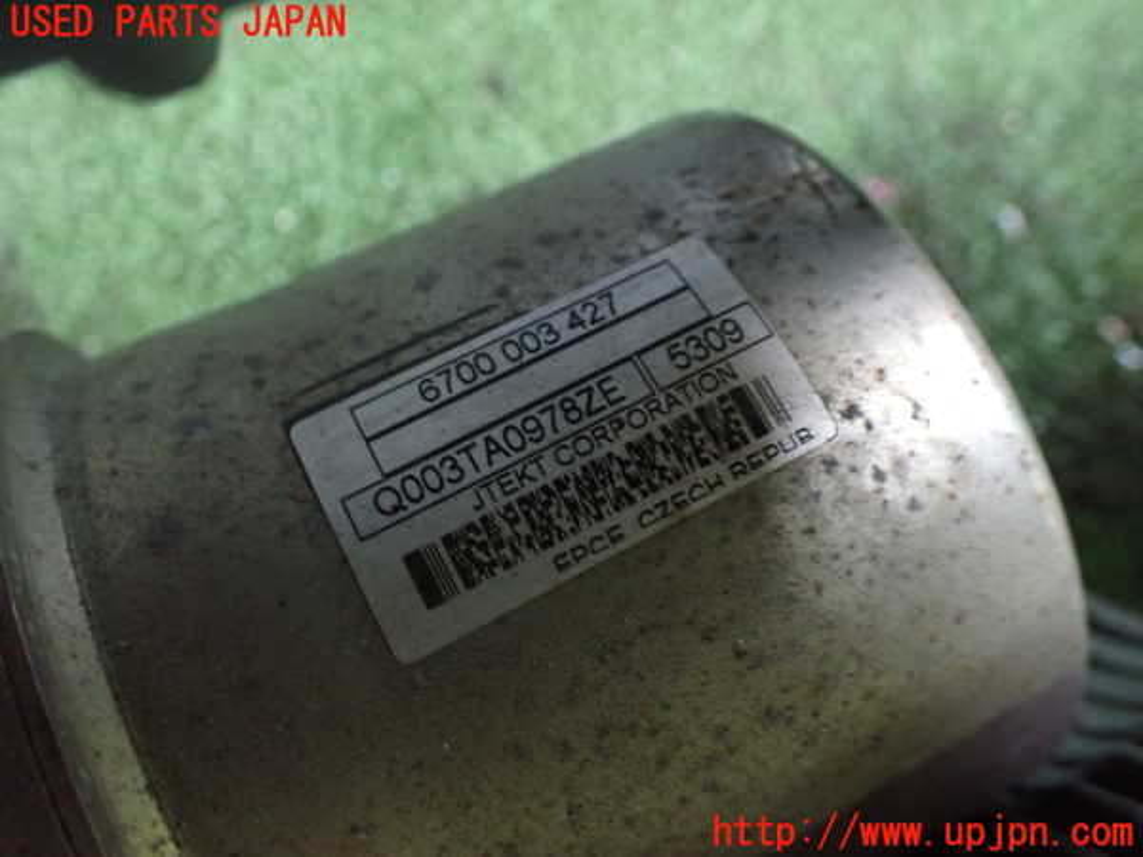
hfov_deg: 60.0
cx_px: 572
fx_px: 991
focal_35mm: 30
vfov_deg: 46.8
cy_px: 428
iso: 800
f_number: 2.3
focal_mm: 5.4
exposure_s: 1/30
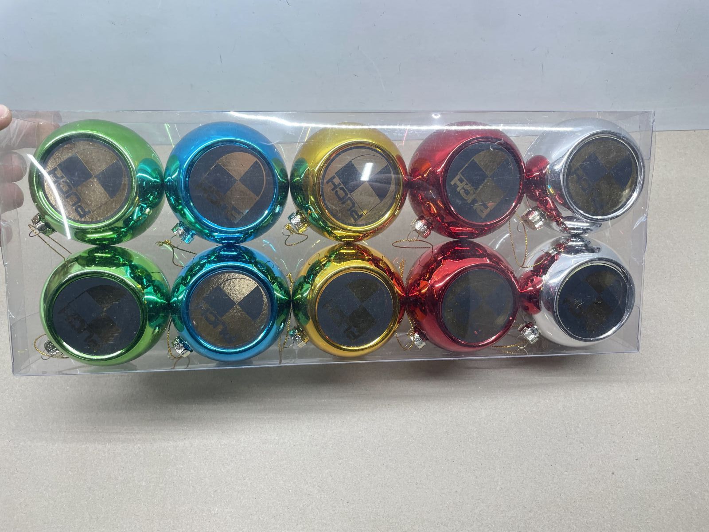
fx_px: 533
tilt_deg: -62.1
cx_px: 354
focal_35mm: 26
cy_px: 266
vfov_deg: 53.1
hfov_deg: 67.3
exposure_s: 1/100
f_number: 1.6
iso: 100
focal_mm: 4.2
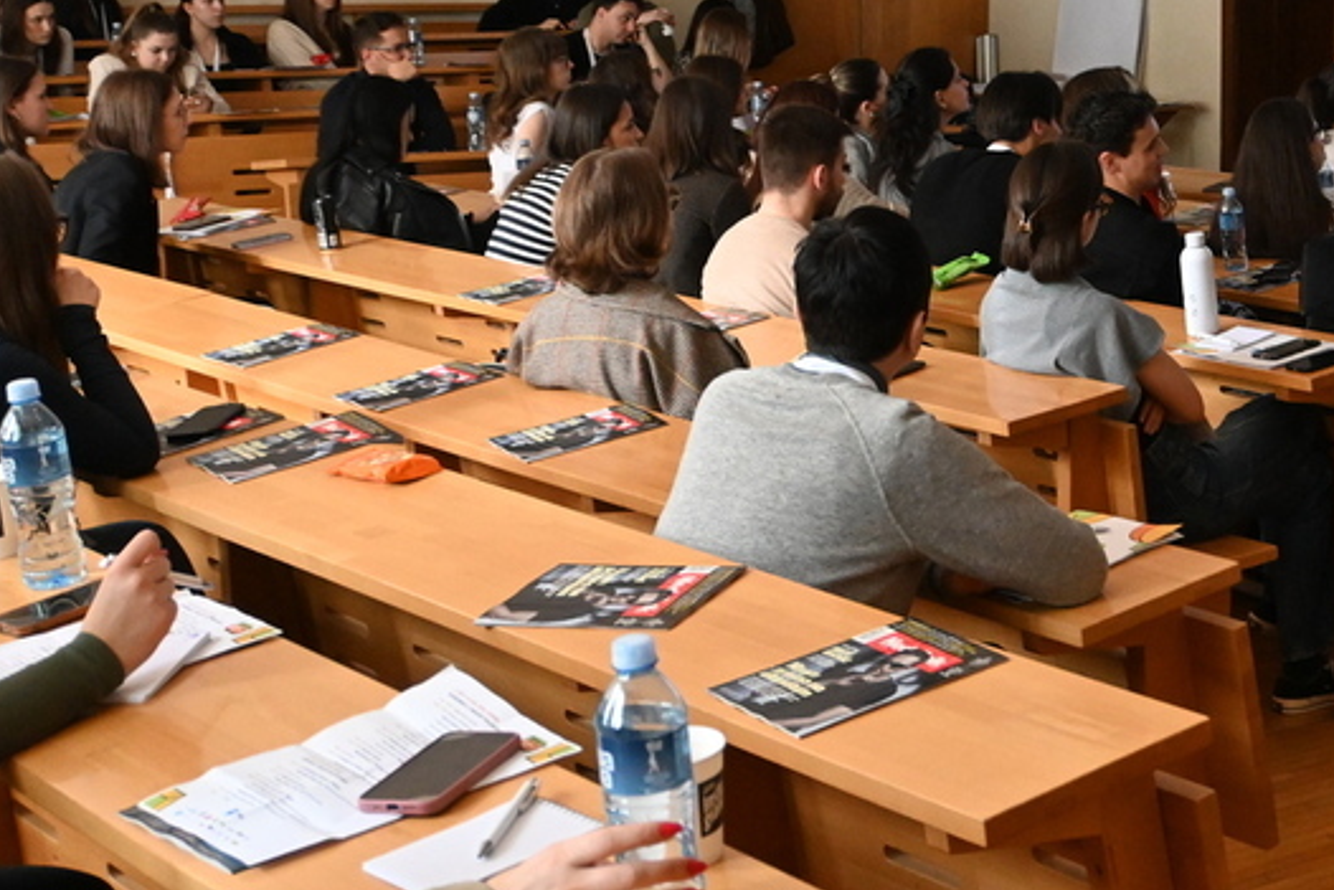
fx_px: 2705
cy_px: 194
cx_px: 1205
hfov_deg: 26.7
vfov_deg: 18.5
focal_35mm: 73
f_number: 4.2
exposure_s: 1/80
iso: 3200
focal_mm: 25
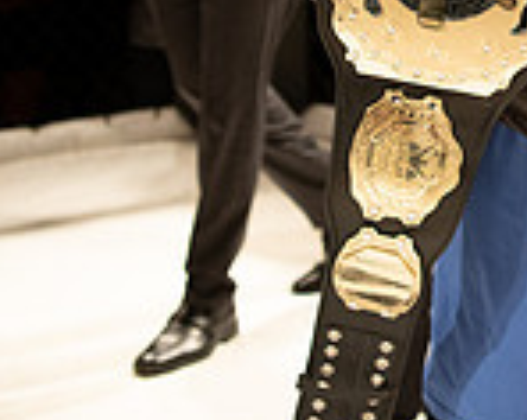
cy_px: -208
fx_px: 2181
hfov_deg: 13.5
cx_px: 602
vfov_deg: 10.6
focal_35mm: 140
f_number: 2.8
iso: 1100
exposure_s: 1/1000
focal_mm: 38
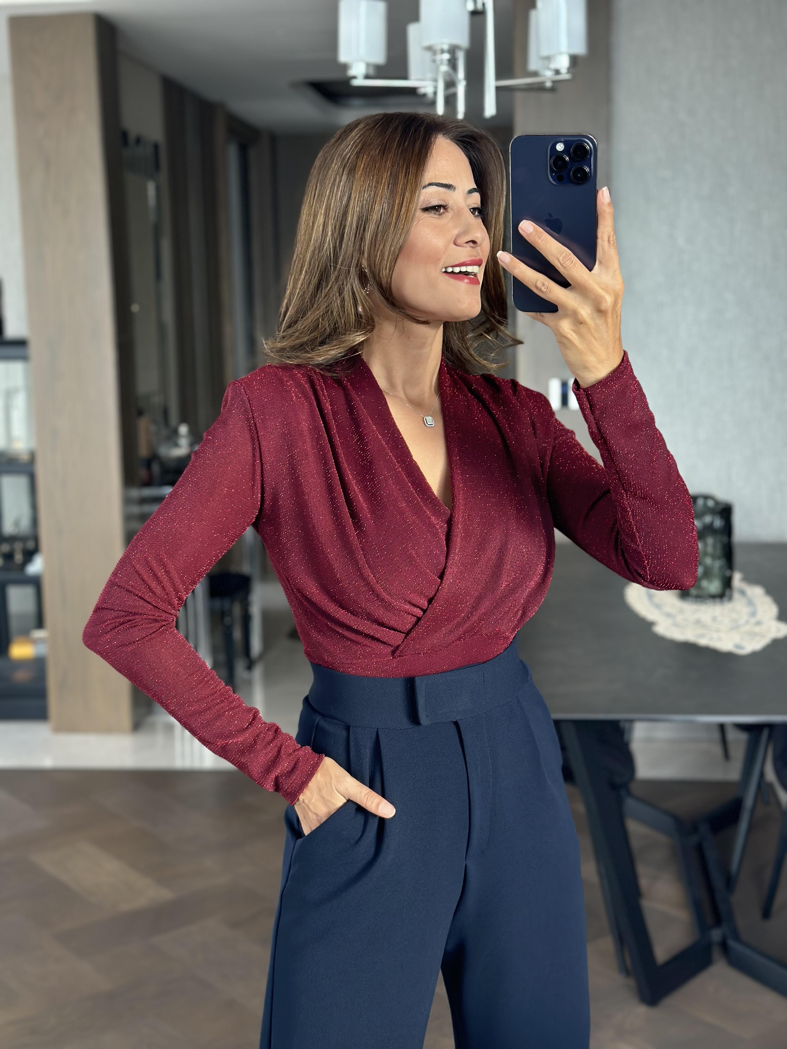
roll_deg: +2.1
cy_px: 524
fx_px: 1455
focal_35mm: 48
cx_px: 394
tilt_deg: -17.9
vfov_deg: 39.7
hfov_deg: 30.3
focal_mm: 6.86
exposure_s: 1/63
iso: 125
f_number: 1.78
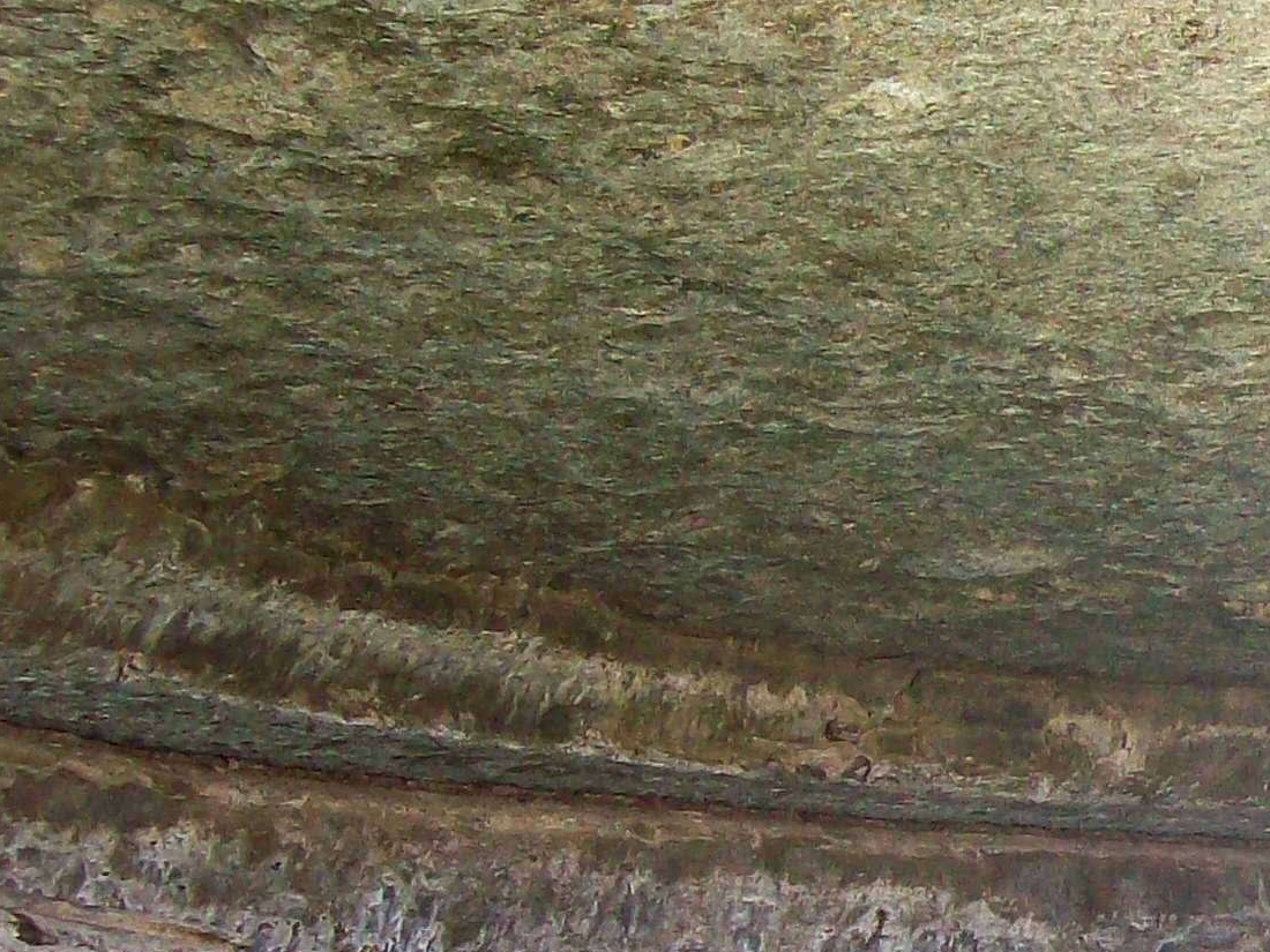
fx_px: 3669
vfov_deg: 14.8
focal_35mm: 100
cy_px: 658
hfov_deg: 18.5
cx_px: 1577
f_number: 2.7
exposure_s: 1/94.6
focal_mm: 6
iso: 200
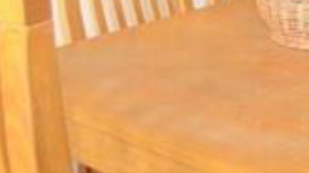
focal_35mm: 63
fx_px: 516
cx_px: 399
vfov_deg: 16.1
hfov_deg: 27.8
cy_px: -140
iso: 640
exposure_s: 1/30
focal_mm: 10
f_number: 6.3
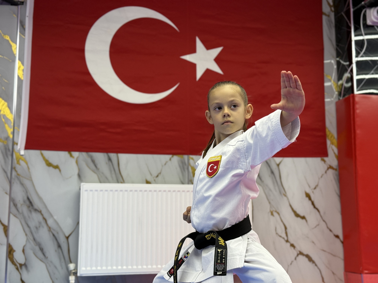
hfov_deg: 39.7
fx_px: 524
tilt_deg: +8.8
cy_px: 142
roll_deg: -0.2
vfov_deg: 30.3
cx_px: 189
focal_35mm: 48
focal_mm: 6.76
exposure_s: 1/100
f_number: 1.78
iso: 100
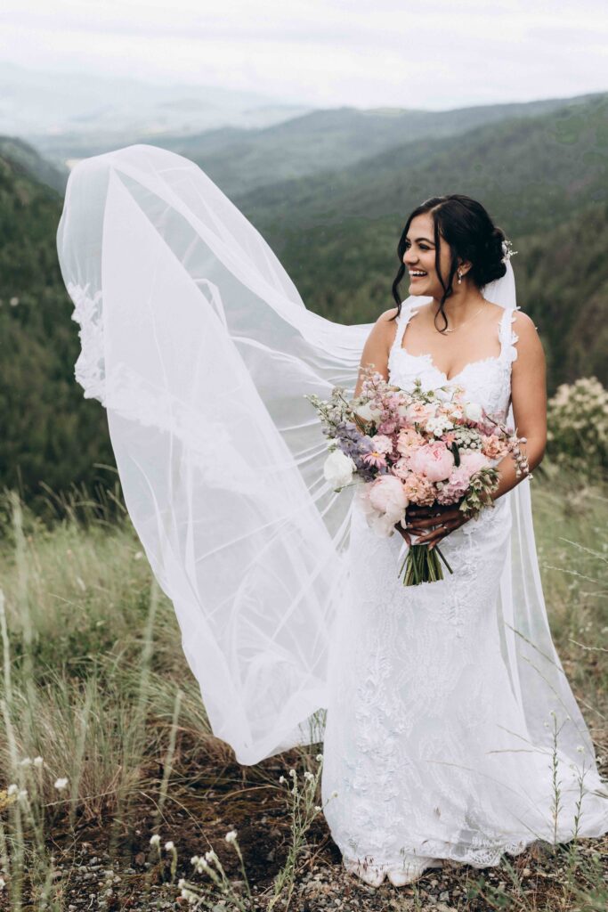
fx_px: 1266
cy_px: 456
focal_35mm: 50
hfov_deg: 27.0
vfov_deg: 39.6
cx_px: 304
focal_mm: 50
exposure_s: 1/500
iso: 100
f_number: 2.8
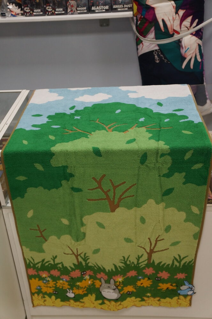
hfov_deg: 31.8
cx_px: 106
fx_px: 372
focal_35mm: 42
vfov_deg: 46.5
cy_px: 160
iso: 640
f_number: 4
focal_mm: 28
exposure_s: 1/60
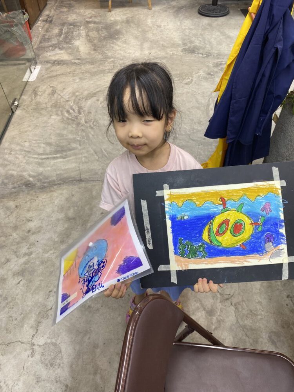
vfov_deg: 67.3
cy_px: 196
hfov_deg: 53.1
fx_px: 294
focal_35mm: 26
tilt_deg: -47.6
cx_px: 147
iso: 64
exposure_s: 1/100
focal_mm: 4.25
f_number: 1.8
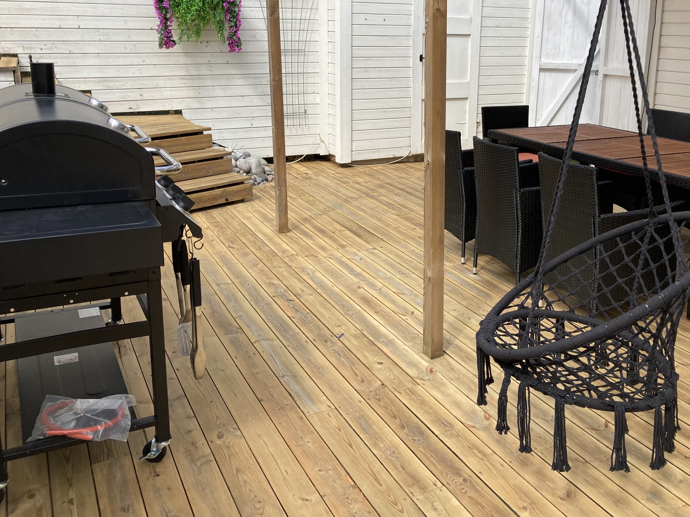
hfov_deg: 52.1
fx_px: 698
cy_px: 205
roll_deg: -1.3
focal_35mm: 35
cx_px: 428
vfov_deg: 40.5
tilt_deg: -13.9
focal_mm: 3.99
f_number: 1.8
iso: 20
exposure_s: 1/1263
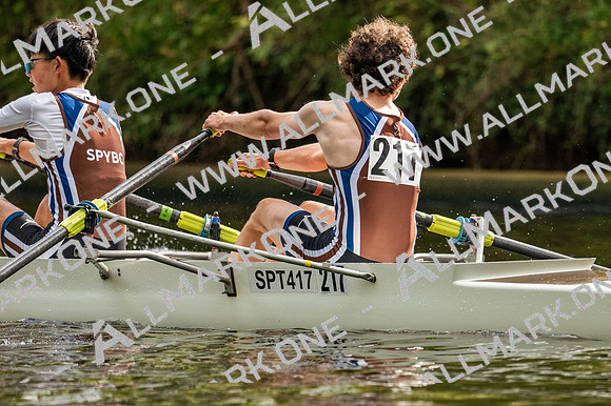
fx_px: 10179
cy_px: 203
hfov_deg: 3.4
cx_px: 306
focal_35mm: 600
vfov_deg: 2.3
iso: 1000
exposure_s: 1/2500
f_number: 4.5
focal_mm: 400
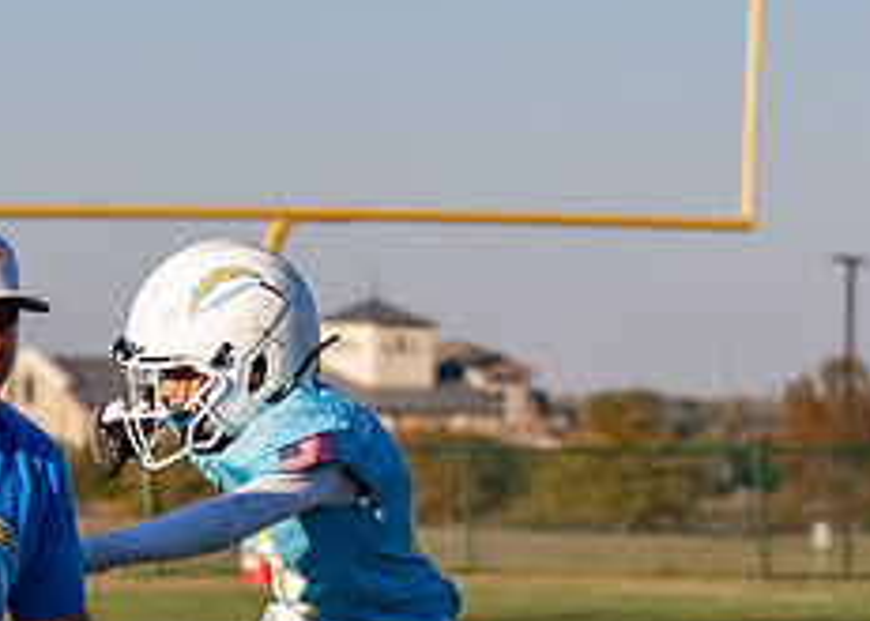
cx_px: 291
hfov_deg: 7.4
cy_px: 897
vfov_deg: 5.3
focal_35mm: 271
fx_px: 6696
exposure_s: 1/1600
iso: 100
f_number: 2.8
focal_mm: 70
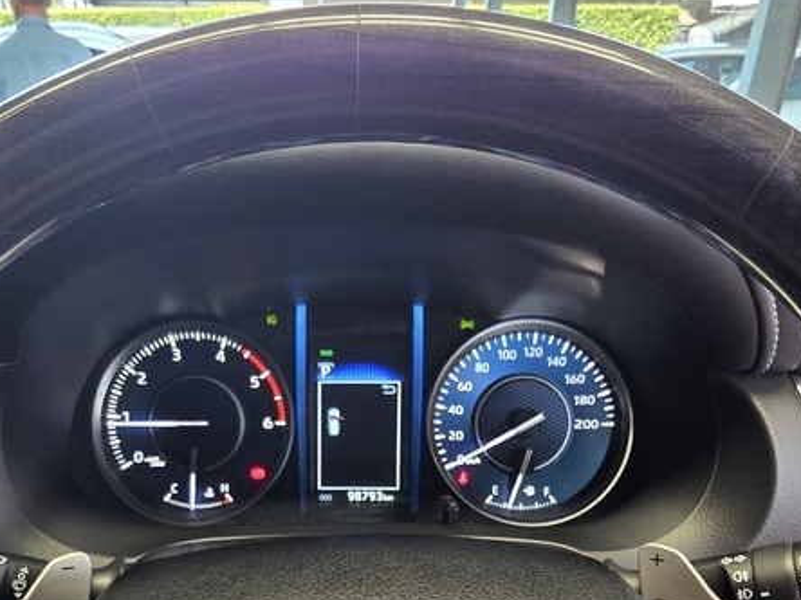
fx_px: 694
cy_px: 537
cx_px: 346
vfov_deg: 43.0
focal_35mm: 30
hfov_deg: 59.7
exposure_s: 1/50
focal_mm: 2.2
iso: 200
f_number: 2.2
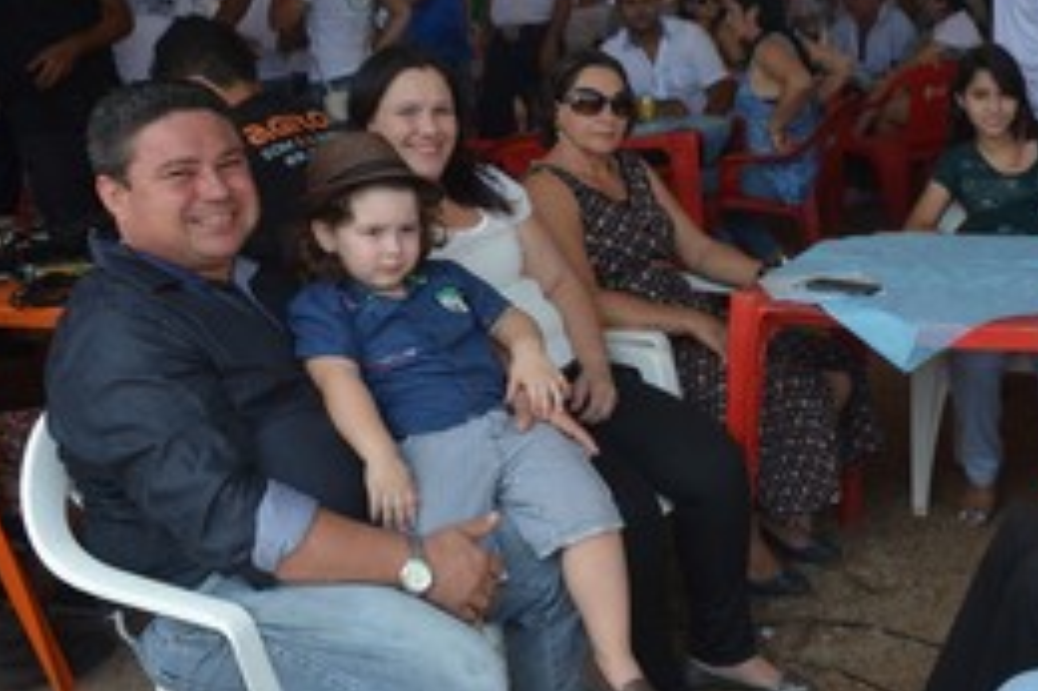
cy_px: 340
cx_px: 842
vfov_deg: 26.0
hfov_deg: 36.8
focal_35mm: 52
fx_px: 1498
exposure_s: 1/125
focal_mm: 20
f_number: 5.6
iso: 100
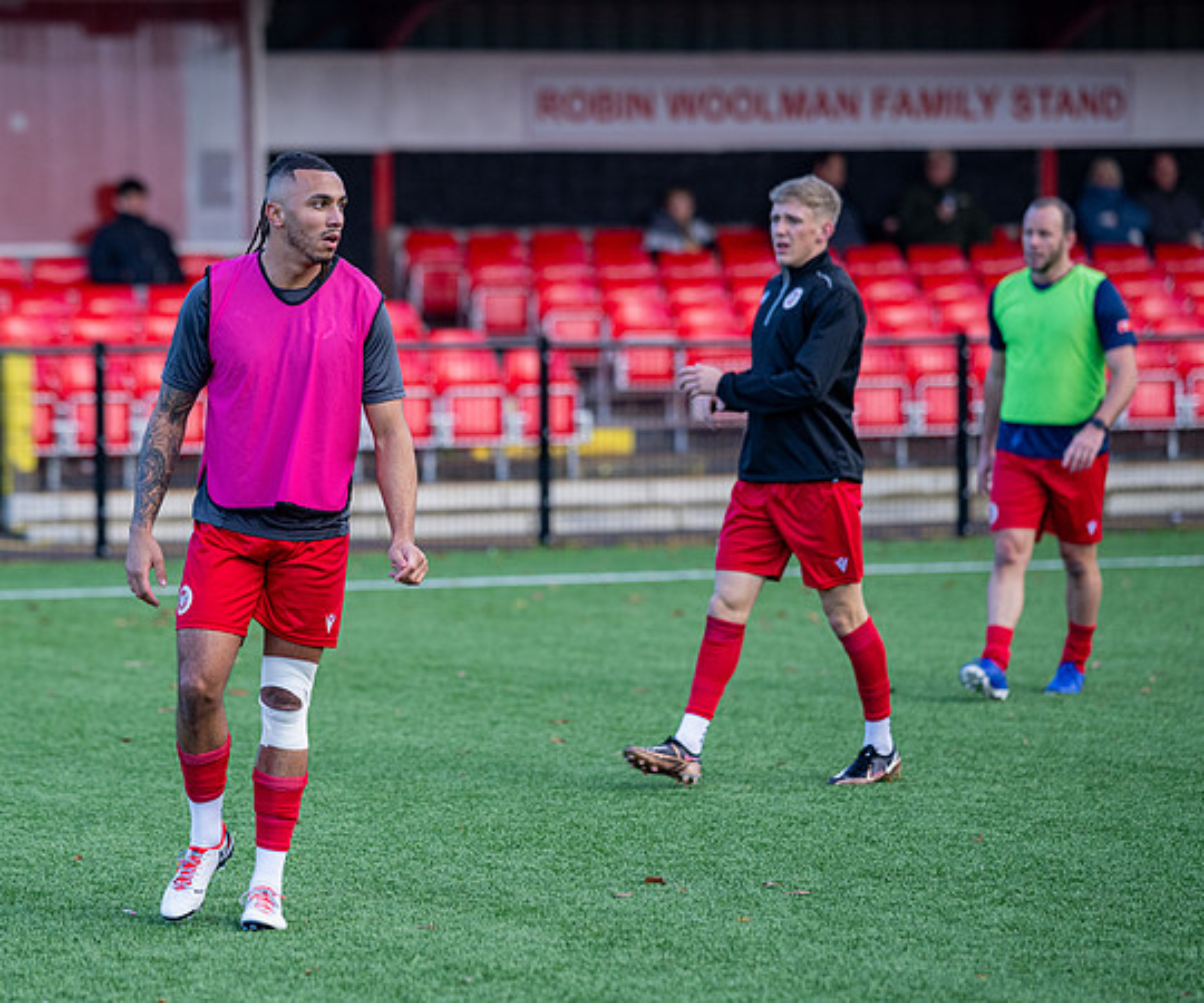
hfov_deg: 10.4
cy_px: 533
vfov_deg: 8.7
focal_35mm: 183
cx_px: 344
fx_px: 6627
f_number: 2.2
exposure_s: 1/2000
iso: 1000
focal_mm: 135
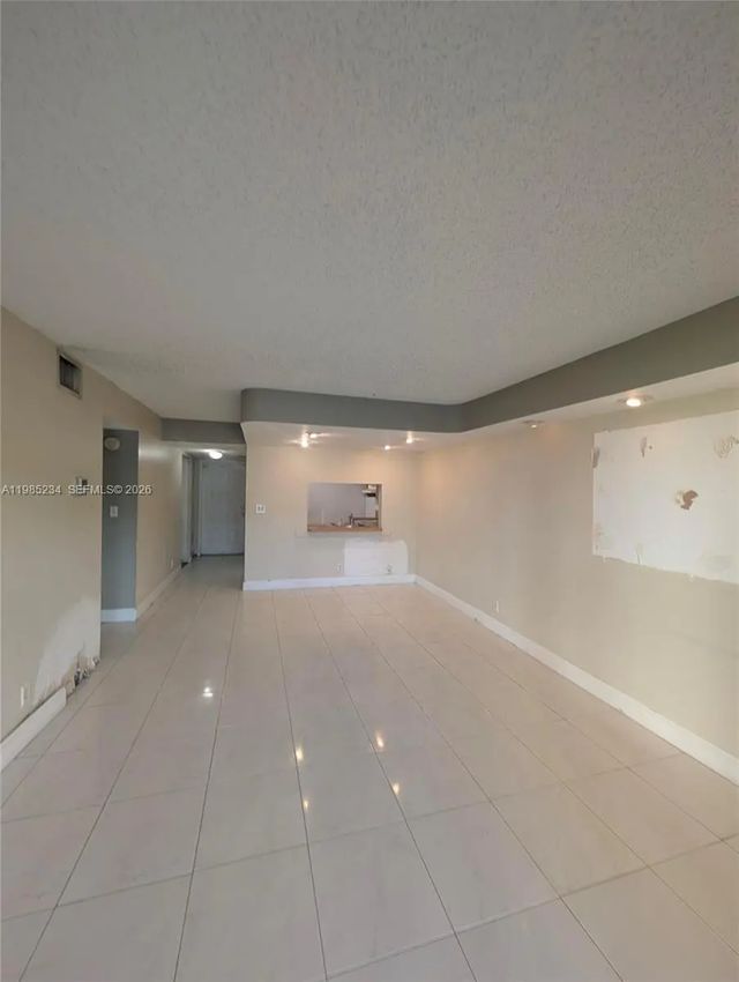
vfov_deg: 110.5
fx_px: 341
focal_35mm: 12
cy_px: 491
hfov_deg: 94.6
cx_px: 370
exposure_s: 1/40
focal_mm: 2.02
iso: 90
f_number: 1.7
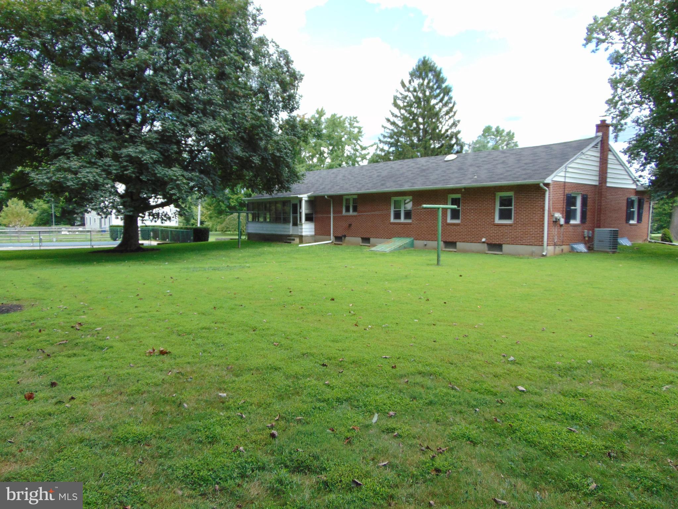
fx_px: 490
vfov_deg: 54.9
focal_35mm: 25
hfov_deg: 69.4
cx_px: 339
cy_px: 254
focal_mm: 4.5
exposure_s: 1/320
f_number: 3
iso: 80
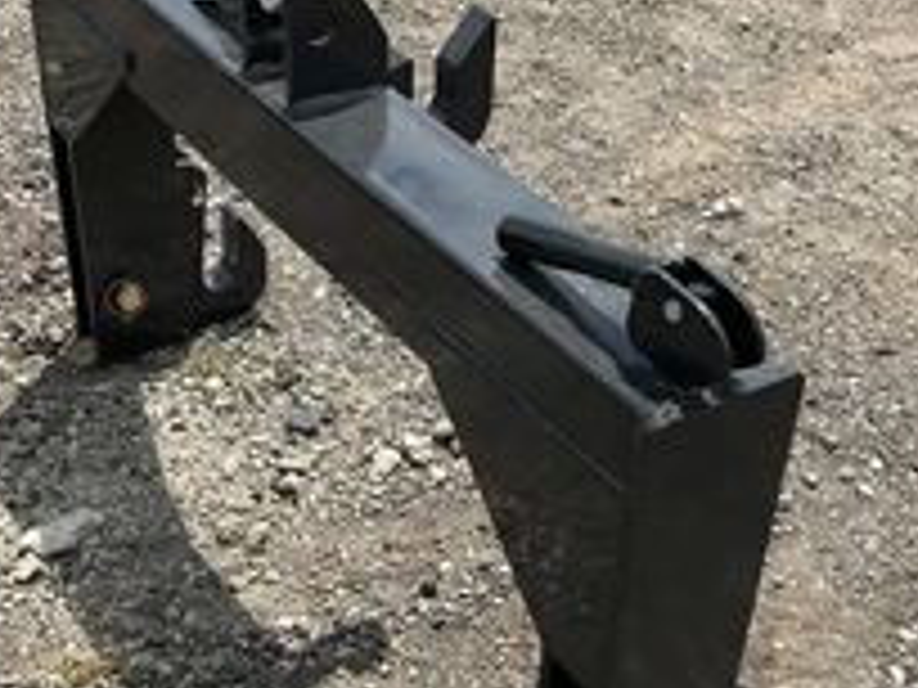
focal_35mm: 57
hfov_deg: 33.8
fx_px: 1512
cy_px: 445
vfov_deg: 25.6
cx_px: 472
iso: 25
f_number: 1.8
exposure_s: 1/1984
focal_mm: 3
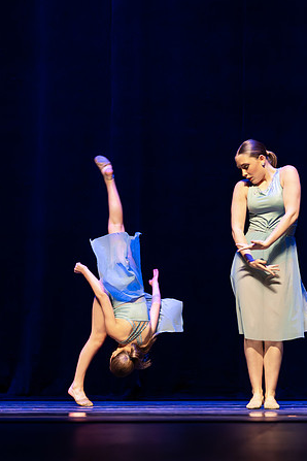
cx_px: 90
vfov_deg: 12.8
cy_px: 253
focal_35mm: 161
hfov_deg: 8.5
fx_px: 2059
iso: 3200
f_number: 2.8
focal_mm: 89
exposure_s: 1/640
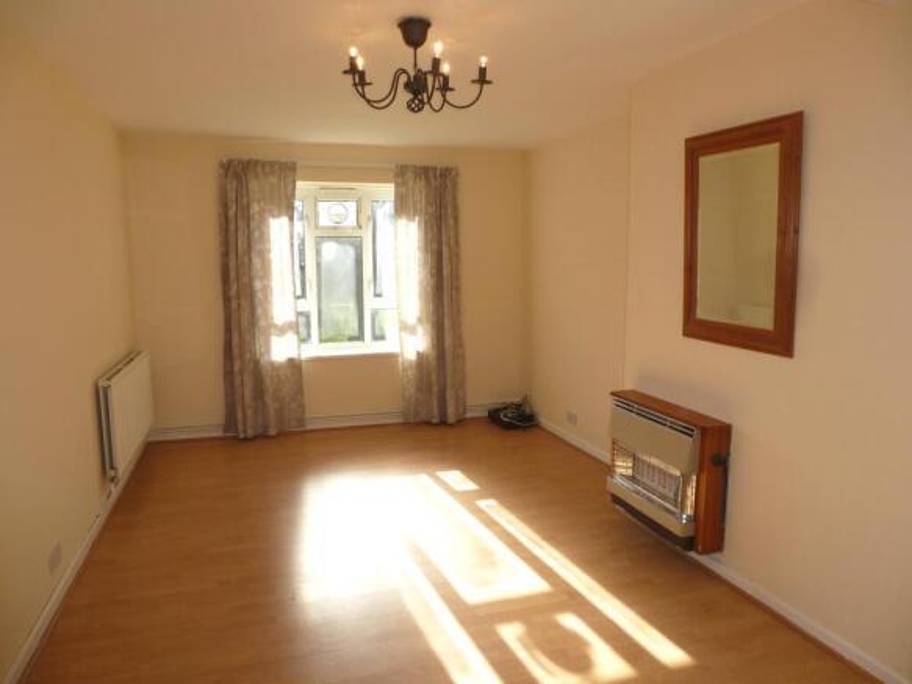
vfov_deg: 56.8
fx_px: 632
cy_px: 342
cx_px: 456
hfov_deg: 71.6
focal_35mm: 24
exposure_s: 1/125
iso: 100
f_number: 4
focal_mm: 4.3
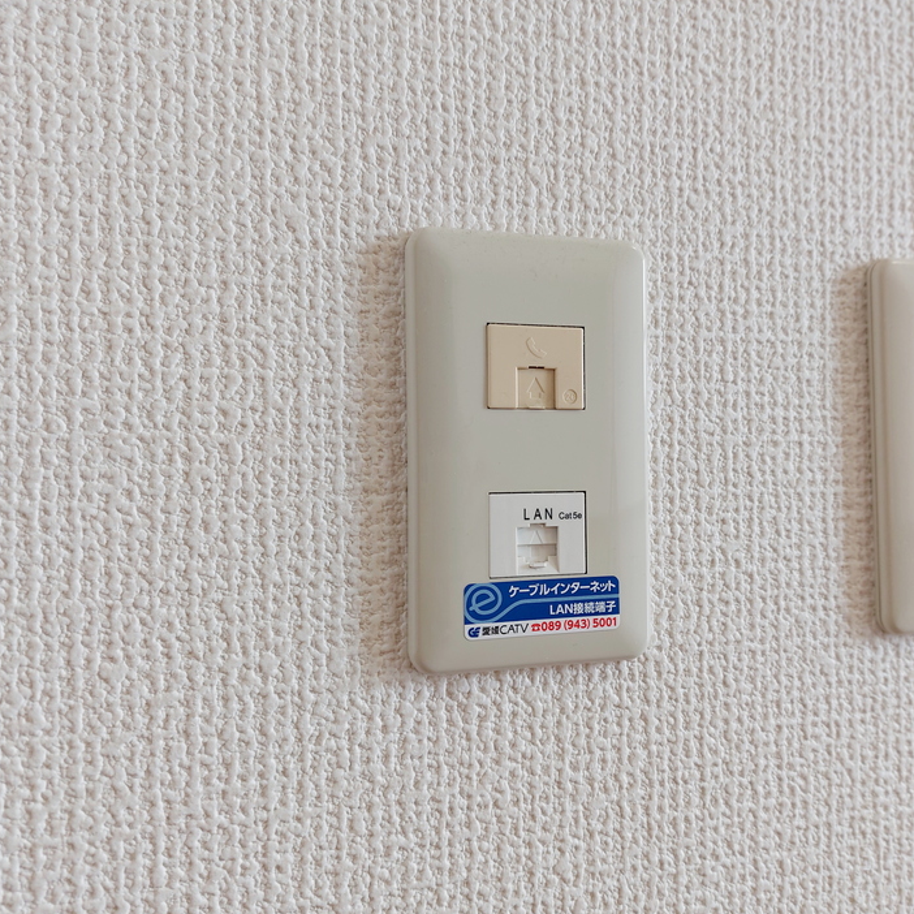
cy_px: 462
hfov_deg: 55.4
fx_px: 866
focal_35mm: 29
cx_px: 522
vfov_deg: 55.6
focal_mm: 5.23
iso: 40
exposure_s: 1/24
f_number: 1.8
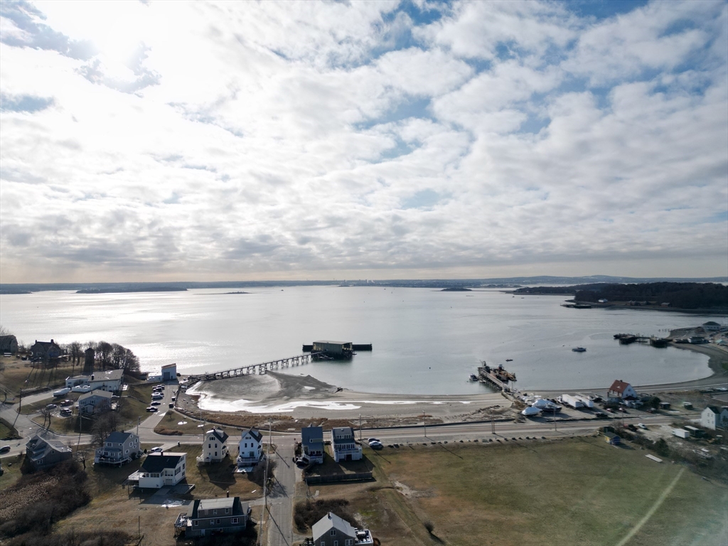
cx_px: 364
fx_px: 505
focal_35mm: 24
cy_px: 273
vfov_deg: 56.8
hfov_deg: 71.6
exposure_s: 1/8000
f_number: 1.7
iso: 120
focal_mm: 6.72
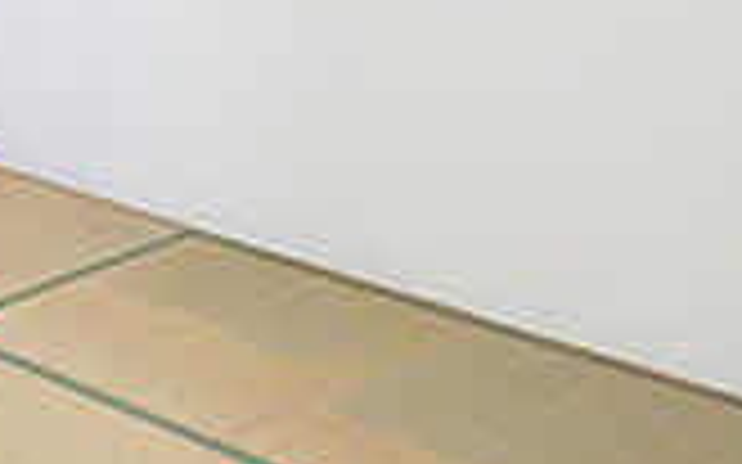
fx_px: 1658
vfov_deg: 14.6
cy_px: -270
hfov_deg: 24.1
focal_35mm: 82
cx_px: 4
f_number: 2.8
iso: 400
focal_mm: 3.58
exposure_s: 1/40
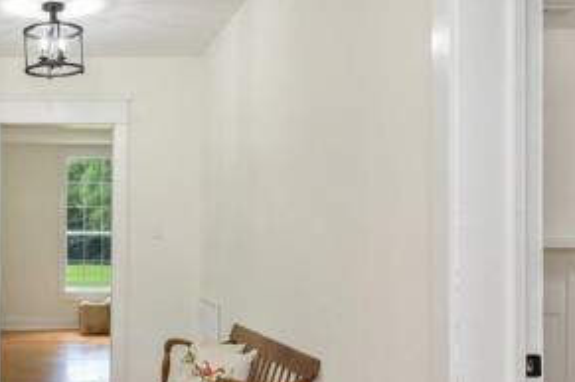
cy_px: 237
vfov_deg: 30.3
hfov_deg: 41.1
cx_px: 57
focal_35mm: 44
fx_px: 702
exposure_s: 1/30
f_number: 9
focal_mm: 16
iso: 320
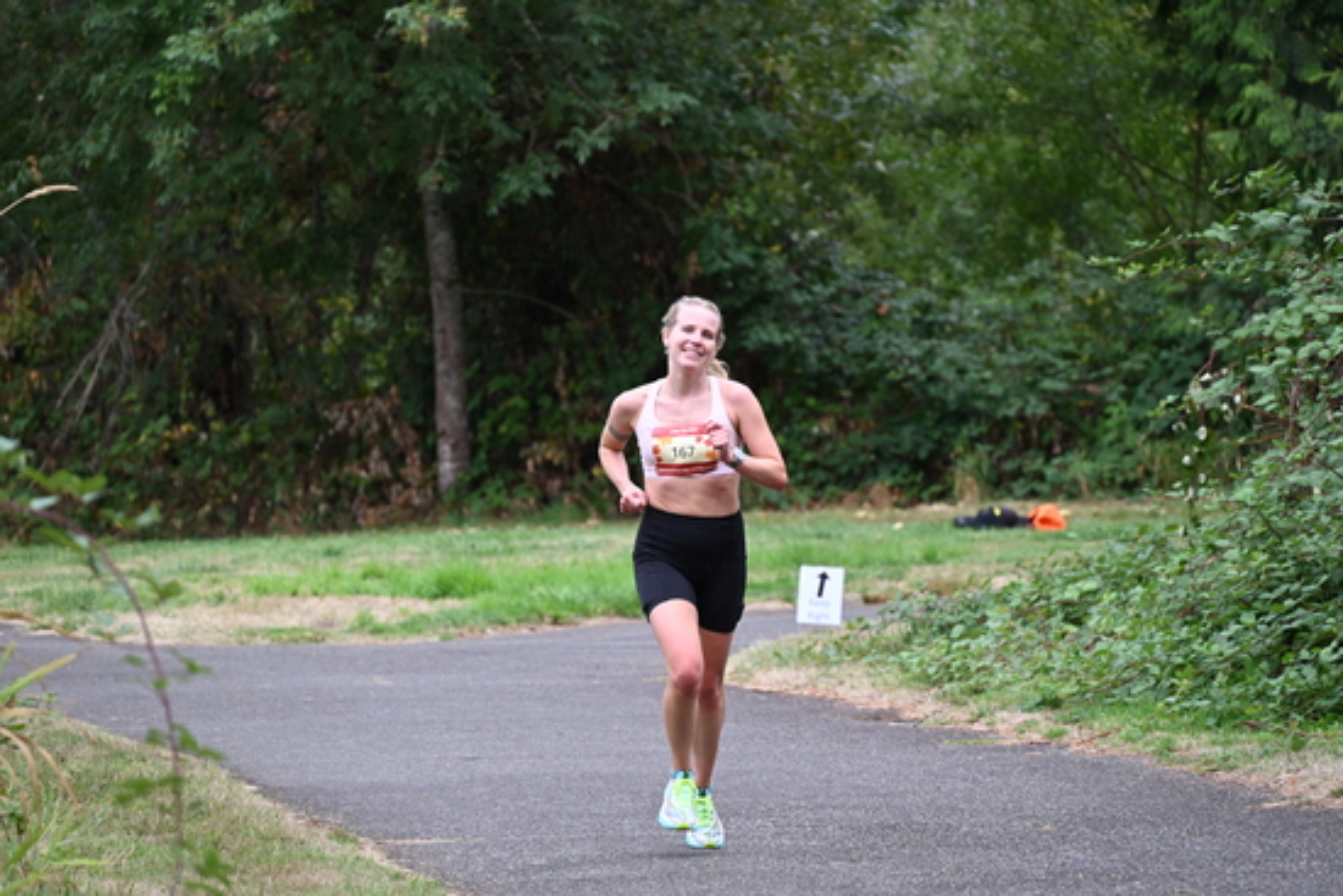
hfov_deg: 10.3
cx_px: 672
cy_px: 448
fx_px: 7463
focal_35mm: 200
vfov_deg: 6.9
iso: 720
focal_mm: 200
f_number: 6.3
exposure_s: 1/250
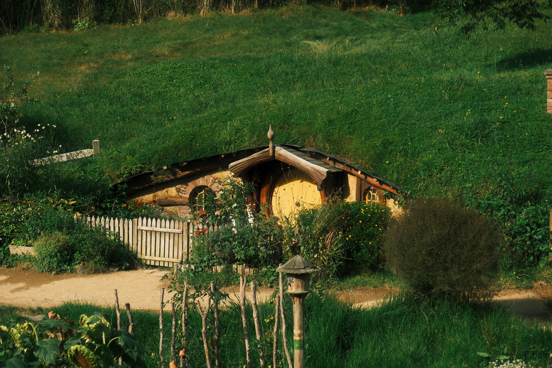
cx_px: 276
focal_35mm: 88
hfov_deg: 23.1
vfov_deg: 15.5
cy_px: 184
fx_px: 1349
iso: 160
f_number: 5
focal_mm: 58.9
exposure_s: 1/550
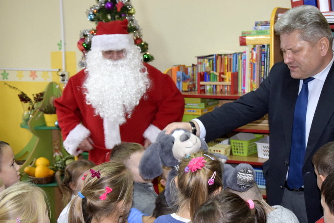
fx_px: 575
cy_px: 119
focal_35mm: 62
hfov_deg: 32.3
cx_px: 195
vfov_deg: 21.9
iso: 1600
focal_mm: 30
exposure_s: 1/60
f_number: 4.2
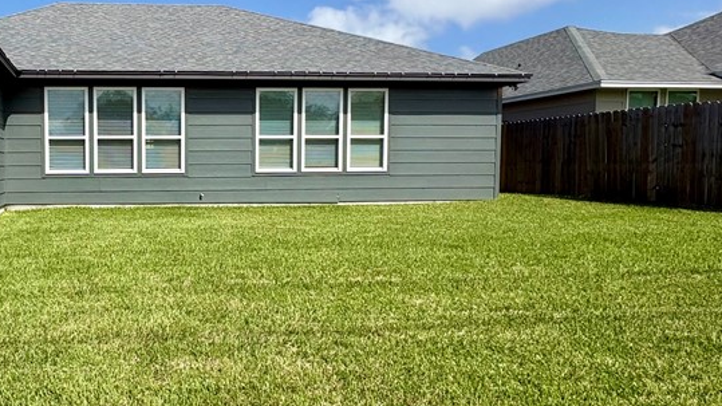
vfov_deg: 40.2
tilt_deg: -3.9
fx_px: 555
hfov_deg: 60.2
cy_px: 202
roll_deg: +0.6
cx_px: 133
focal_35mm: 29
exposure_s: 1/2083
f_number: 2.2
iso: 40
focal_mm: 2.22
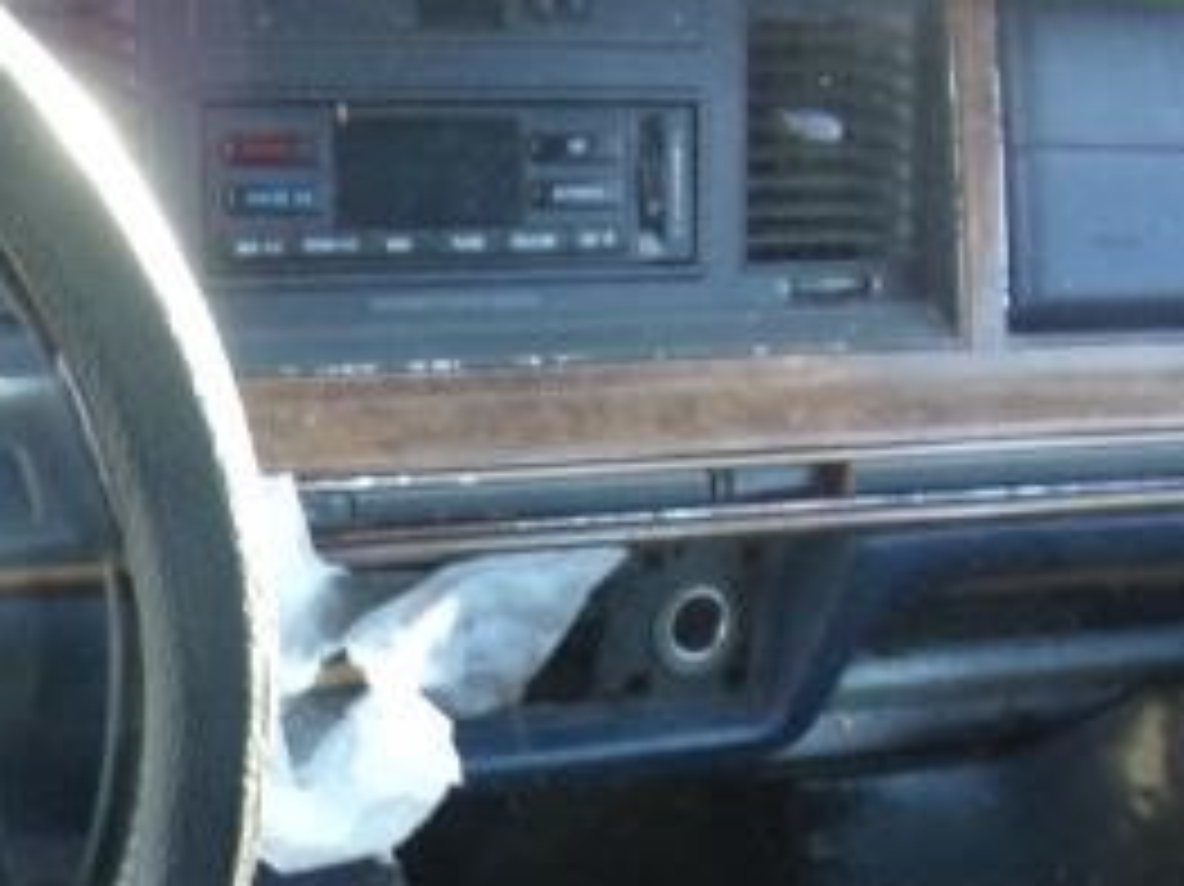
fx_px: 2496
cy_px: 953
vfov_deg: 19.4
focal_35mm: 73
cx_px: 135
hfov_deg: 25.9
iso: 200
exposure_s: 1/34
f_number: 3.3
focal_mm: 4.3
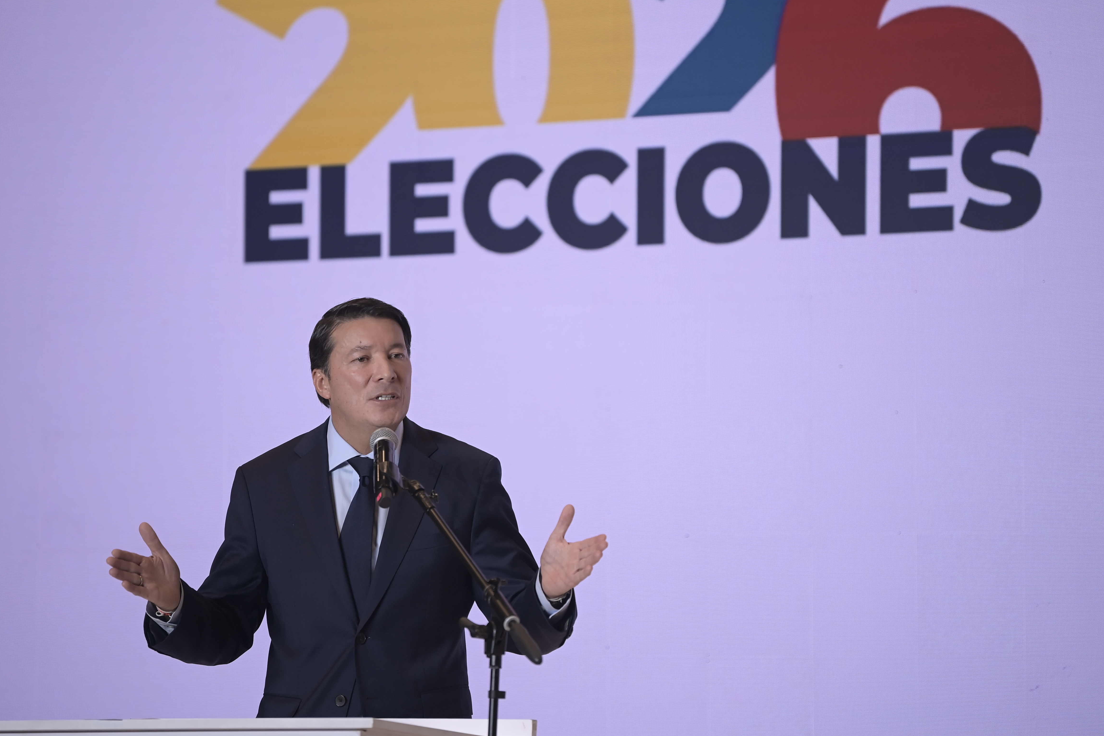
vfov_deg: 6.3
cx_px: 575
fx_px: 6654
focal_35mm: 217
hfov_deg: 9.5
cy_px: 314
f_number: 2.8
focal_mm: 180
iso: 1000
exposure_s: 1/400
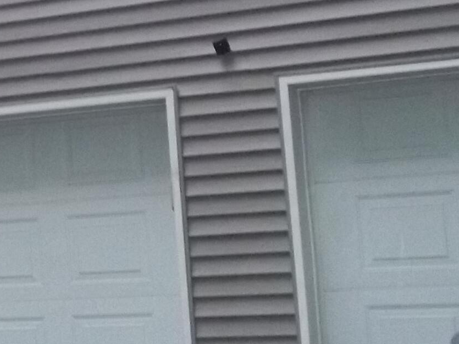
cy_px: 91
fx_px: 1525
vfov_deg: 12.8
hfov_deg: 15.7
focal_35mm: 115
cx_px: -229
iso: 400
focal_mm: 5.7
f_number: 2.9
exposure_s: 1/30
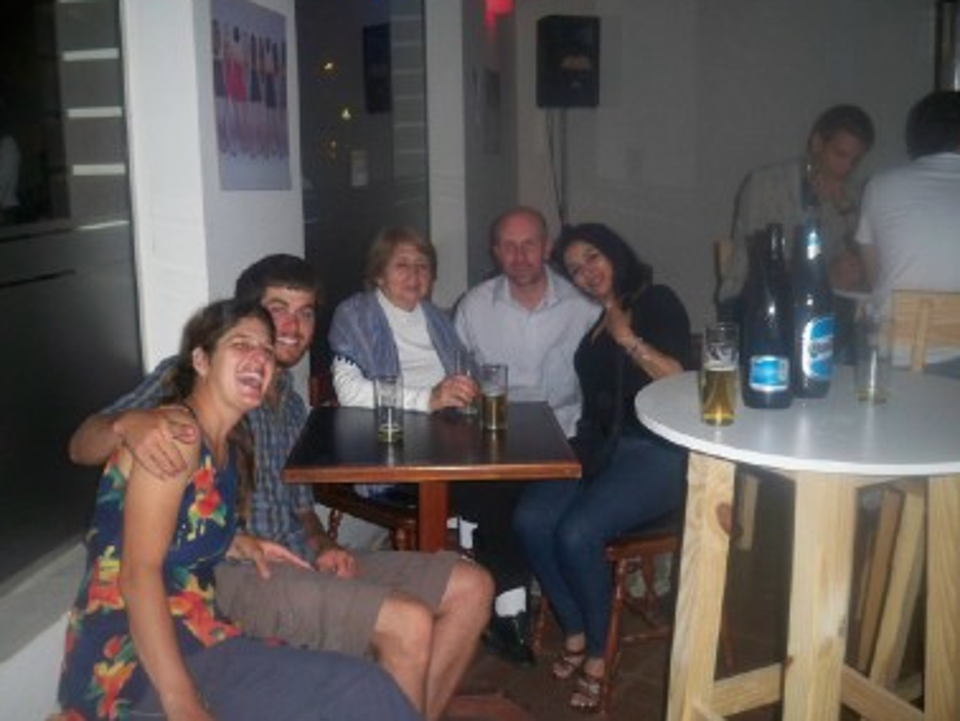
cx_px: 480
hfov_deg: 50.1
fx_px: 1027
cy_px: 343
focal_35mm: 37
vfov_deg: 38.7
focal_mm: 6.3
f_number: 3.1
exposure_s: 1/60
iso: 250
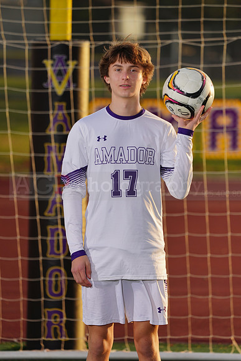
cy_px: 180
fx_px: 3713
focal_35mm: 370
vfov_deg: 5.6
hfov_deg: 3.7
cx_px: 120
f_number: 8
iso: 100
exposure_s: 1/200
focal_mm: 370
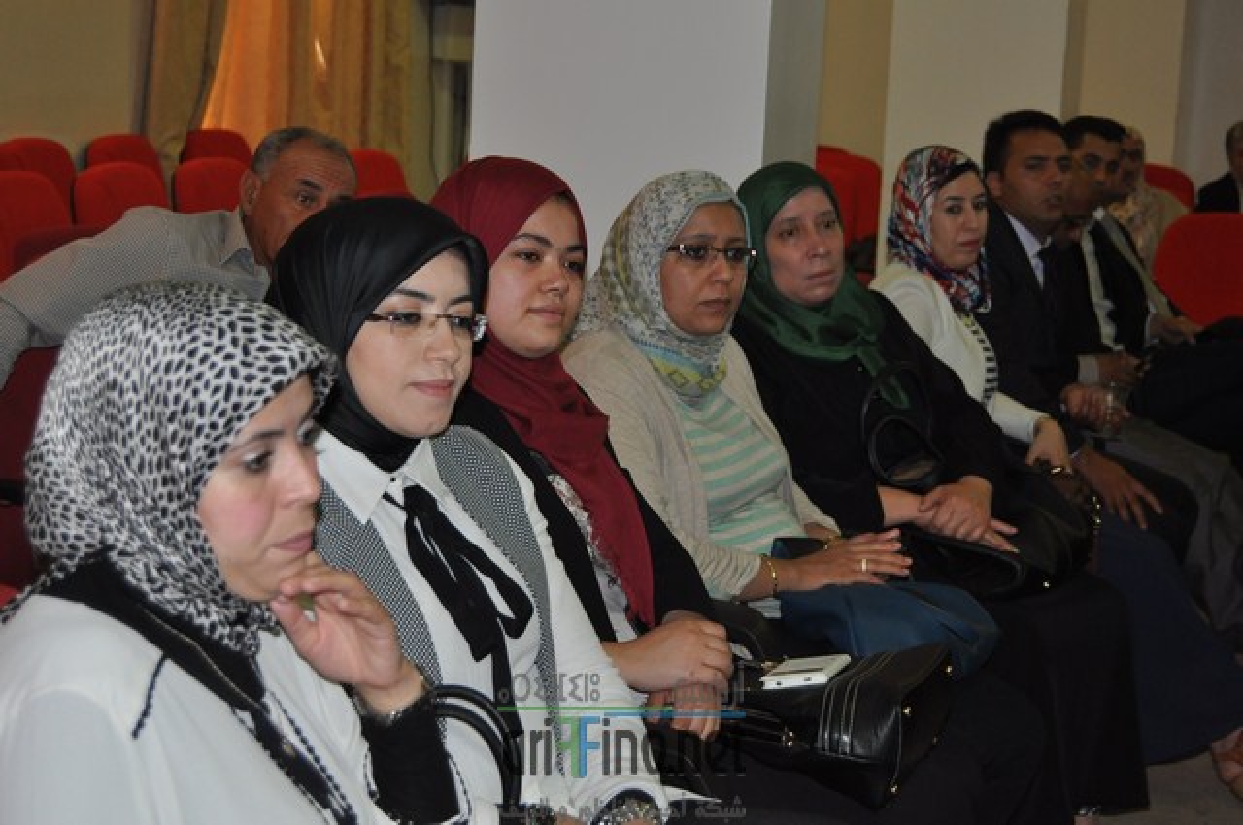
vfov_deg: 18.9
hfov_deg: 28.1
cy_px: 412
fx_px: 2483
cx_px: 622
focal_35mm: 72
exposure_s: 1/60
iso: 800
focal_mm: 48
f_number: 5.3
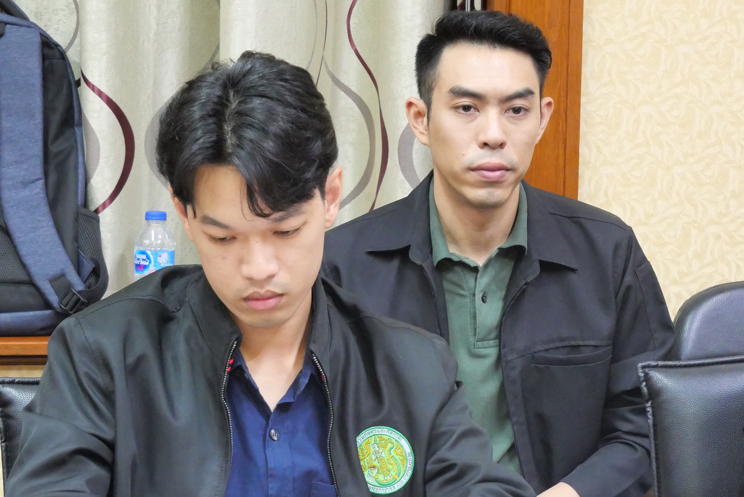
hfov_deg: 13.6
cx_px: 273
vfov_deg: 9.1
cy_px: 327
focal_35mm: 151
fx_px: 3123
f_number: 5.6
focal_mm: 50
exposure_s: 1/13
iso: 3200
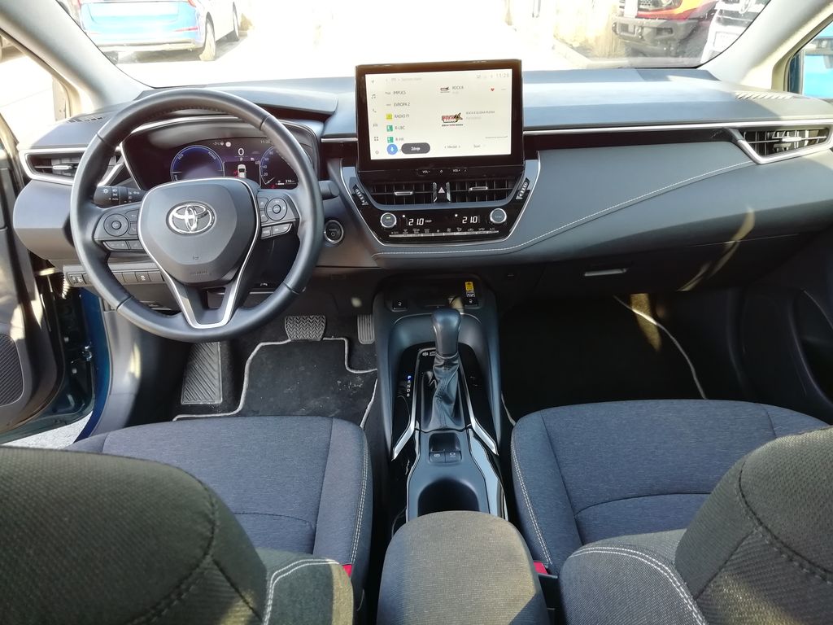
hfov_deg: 67.3
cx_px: 416
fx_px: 626
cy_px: 312
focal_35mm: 26
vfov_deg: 53.1
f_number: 2.2
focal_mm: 3.21
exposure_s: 1/30
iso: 80
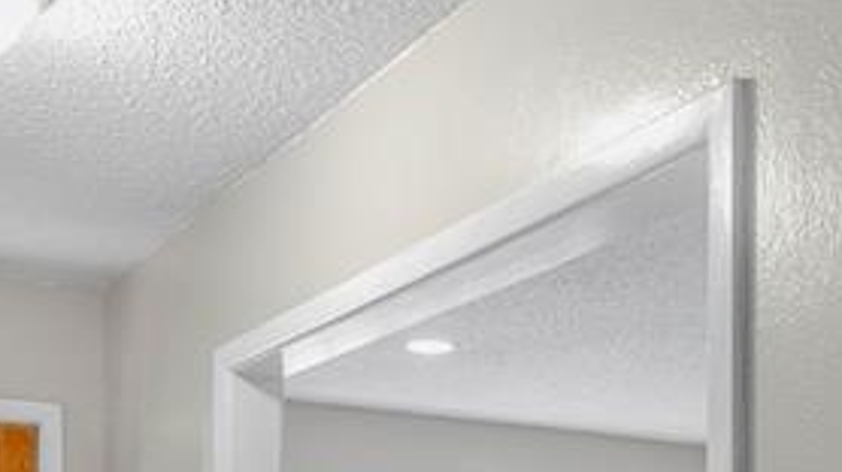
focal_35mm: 54
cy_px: 660
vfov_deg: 19.9
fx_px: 1205
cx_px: 533
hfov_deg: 38.2
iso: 400
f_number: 4
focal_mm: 14
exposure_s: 1/25
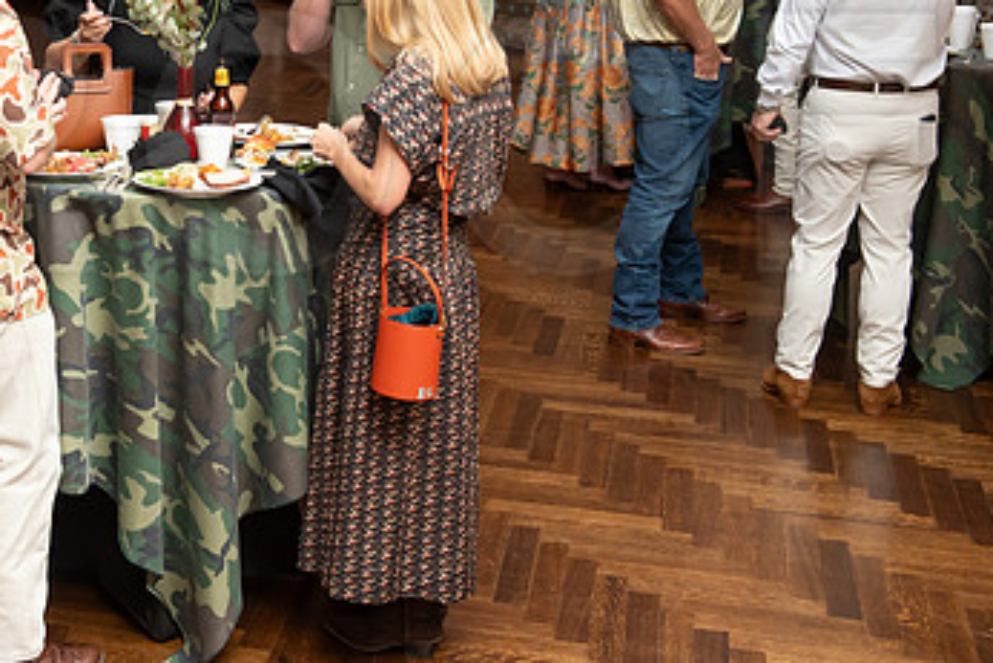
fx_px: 1849
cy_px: 128
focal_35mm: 67
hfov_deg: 29.6
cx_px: 247
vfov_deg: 20.1
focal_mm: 40
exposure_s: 1/80
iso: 3200
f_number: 8
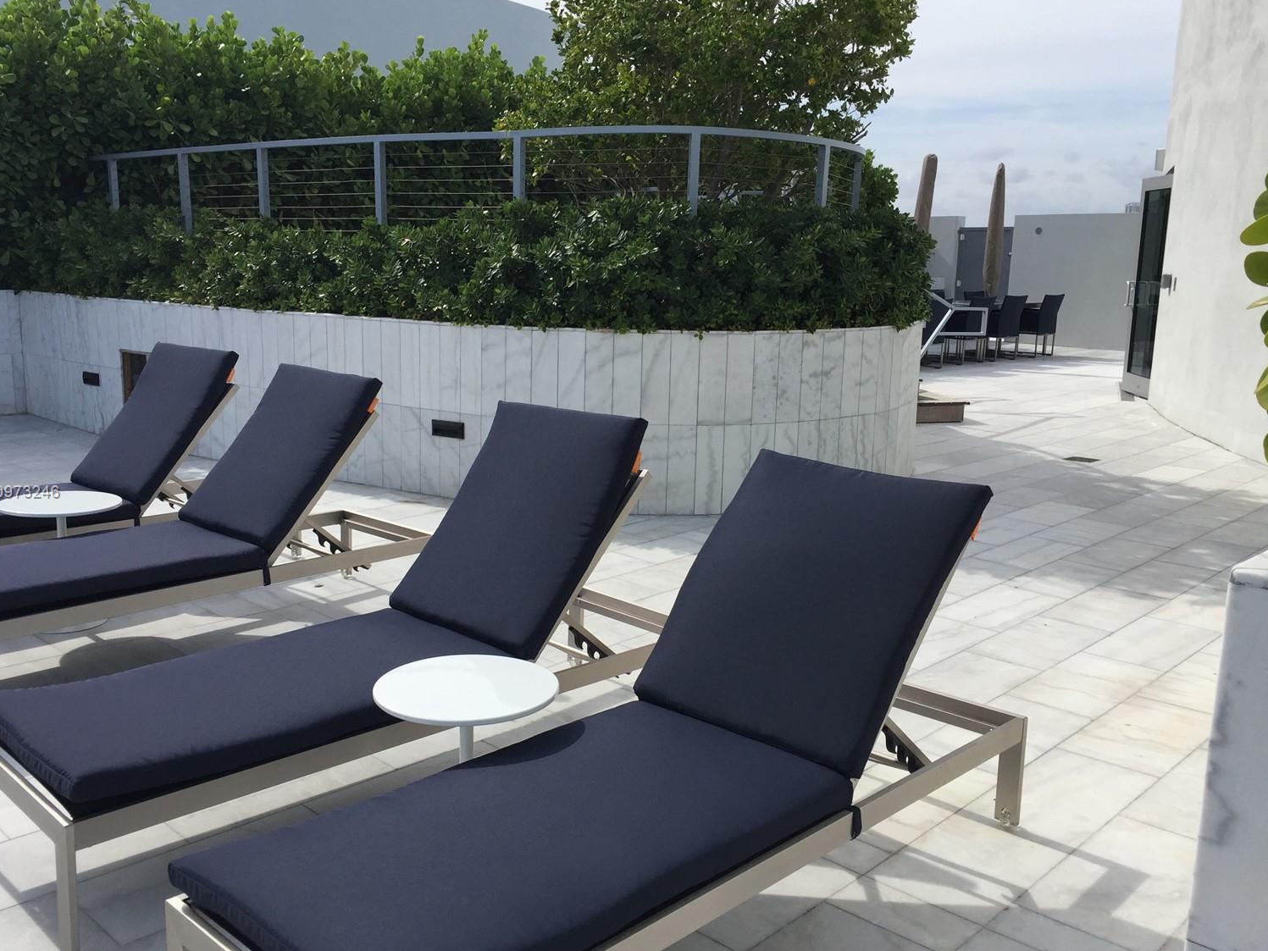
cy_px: 493
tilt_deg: -11.3
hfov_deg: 58.3
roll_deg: -0.9
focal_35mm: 31
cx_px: 603
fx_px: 1136
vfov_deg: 45.4
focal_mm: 4.15
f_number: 2.2
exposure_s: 1/2083
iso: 32
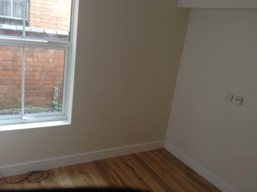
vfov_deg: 42.8
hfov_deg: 55.4
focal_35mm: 33
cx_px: 128
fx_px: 245
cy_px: 96
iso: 50
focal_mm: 3.3
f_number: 2.4
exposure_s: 1/24
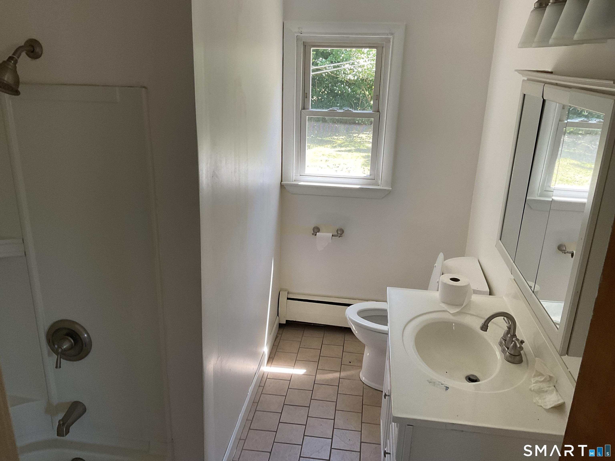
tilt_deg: -19.1
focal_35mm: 29
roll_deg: -1.8
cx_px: 308
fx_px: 515
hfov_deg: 61.7
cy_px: 230
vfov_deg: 48.2
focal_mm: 3
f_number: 1.8
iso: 64
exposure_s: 1/102
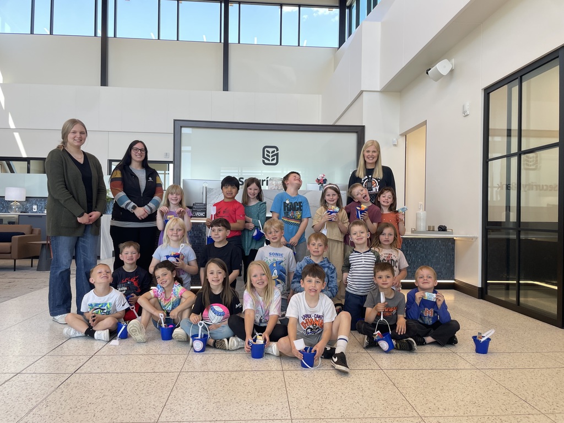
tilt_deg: +0.2
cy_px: 212
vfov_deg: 53.1
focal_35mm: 26
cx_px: 282
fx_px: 424
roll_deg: -0.6
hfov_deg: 67.3
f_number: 1.6
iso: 40
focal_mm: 4.2
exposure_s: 1/120
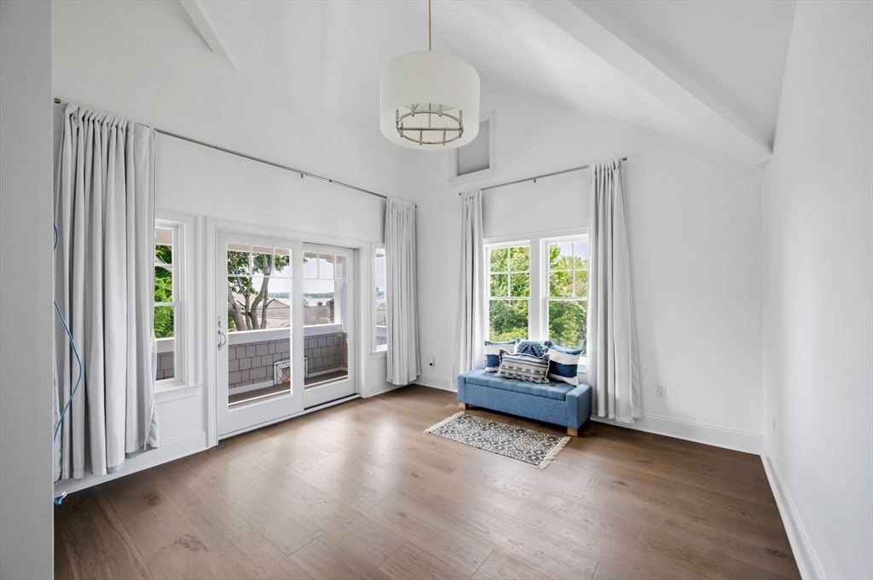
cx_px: 436
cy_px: 290
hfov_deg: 104.3
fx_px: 339
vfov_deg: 81.1
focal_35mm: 14
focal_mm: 14
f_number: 9
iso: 400
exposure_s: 1/40
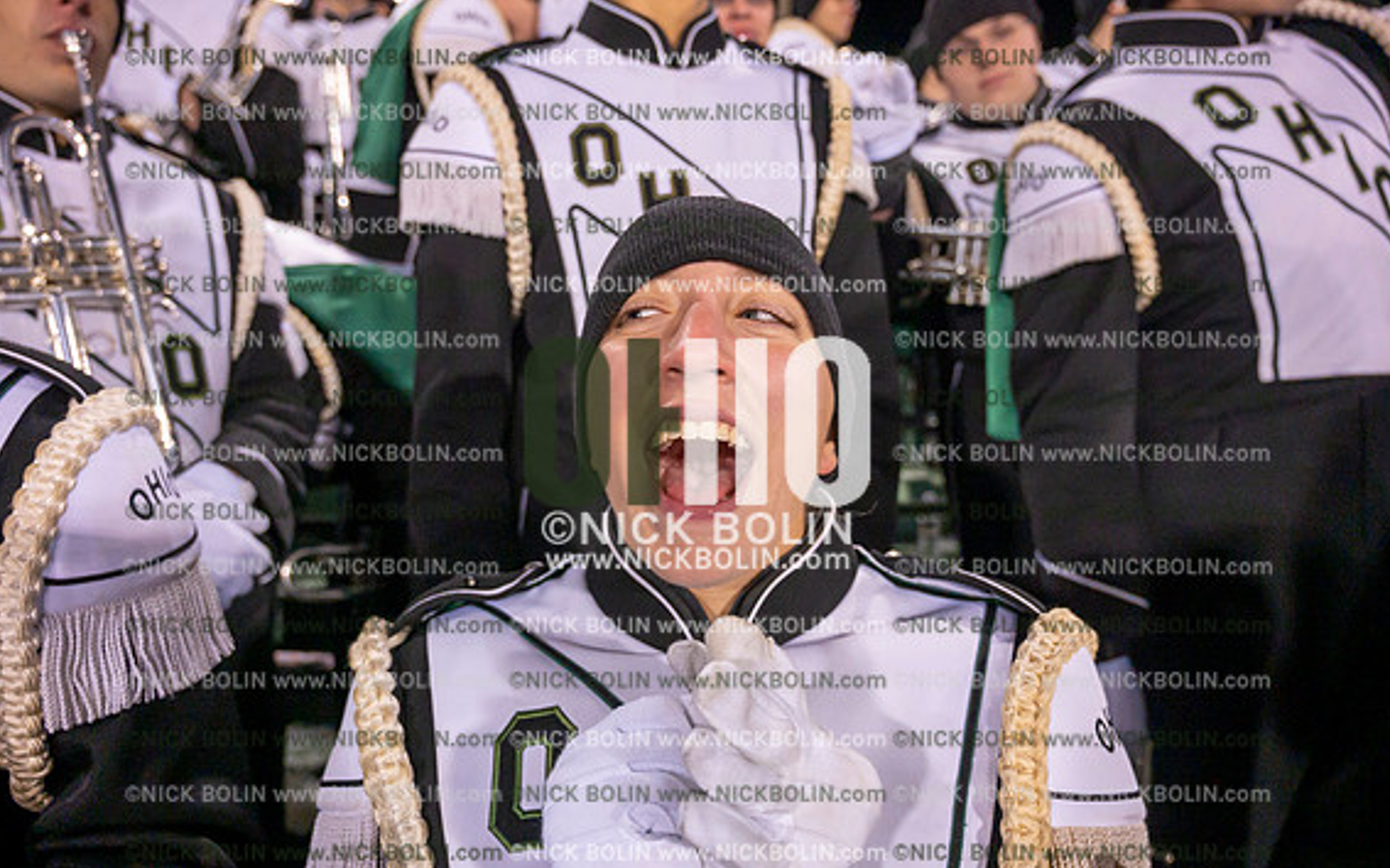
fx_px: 947
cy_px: 454
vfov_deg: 49.2
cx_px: 696
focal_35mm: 25
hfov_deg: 72.6
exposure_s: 1/640
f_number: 4.5
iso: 5000
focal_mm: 24
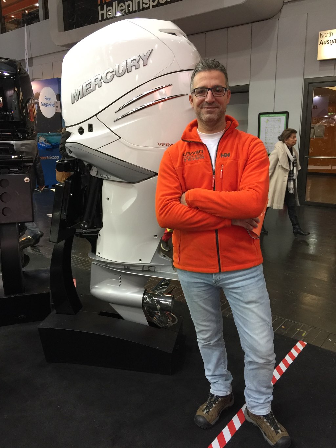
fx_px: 375
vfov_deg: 61.7
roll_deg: +0.7
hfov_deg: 48.2
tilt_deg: -12.6
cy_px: 224
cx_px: 168
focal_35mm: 29
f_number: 2.2
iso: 64
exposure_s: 1/33
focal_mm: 4.15
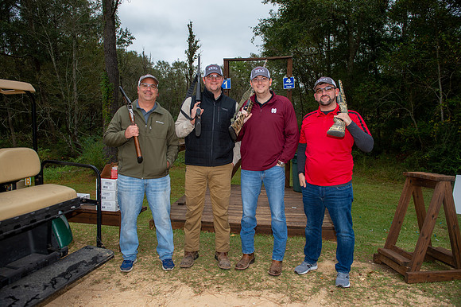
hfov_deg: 69.4
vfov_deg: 49.5
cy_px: 154
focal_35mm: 26
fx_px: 333
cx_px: 230
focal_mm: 26
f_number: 4.5
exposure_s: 1/250
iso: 400
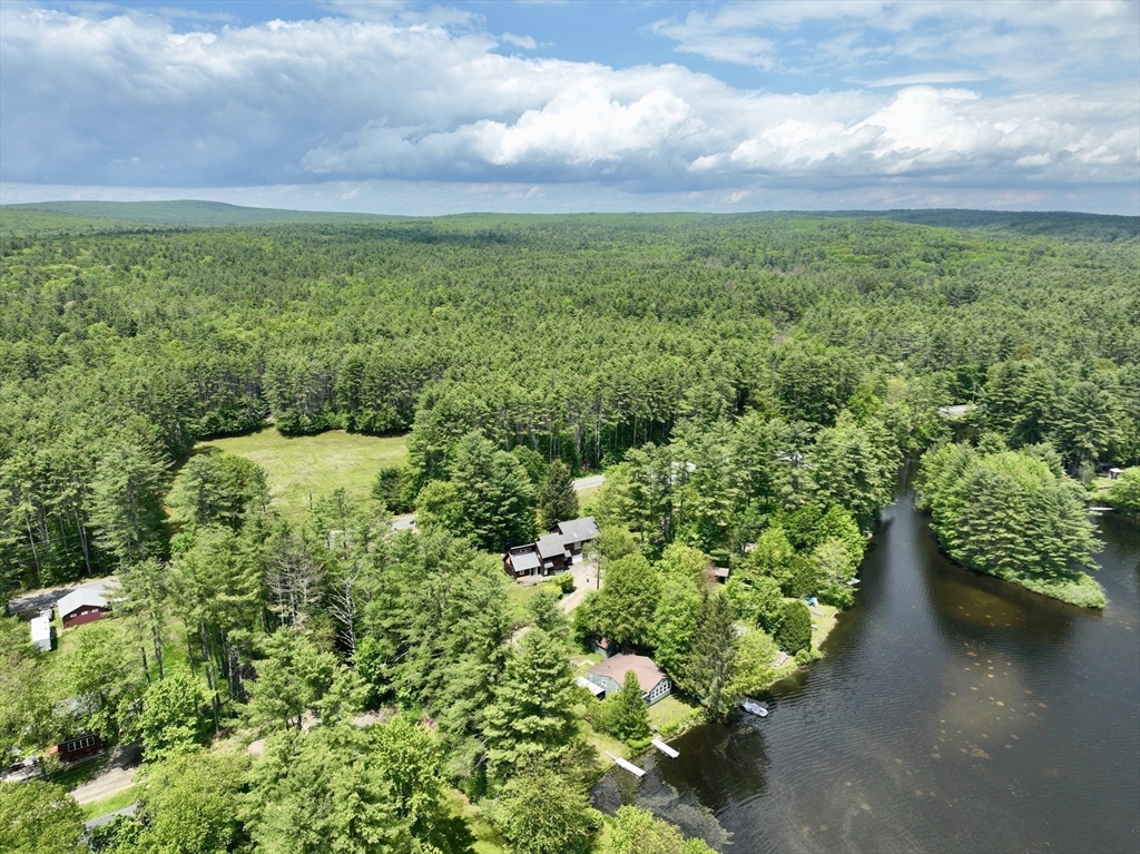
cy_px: 427
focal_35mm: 24
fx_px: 790
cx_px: 570
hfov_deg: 71.6
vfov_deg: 56.8
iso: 130
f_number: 2.8
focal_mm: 12.29
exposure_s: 1/2000
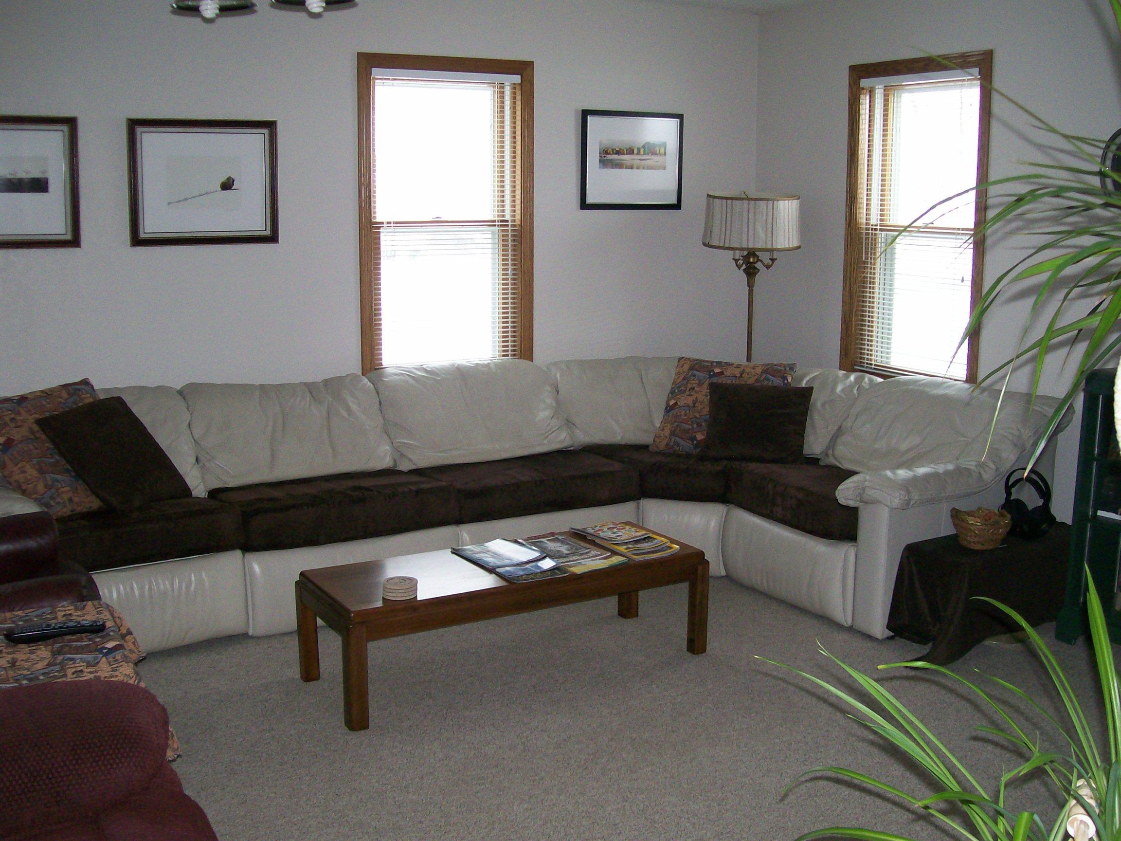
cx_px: 560
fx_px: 1166
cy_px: 420
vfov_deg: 39.7
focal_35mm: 36
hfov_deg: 51.4
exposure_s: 1/64
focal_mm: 6
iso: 140
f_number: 2.7
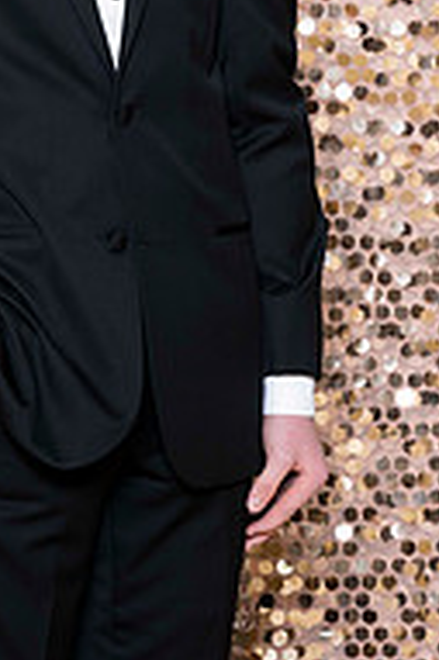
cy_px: -24
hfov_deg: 5.9
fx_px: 4269
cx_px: 31
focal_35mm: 233
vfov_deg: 8.8
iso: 250
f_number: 5.6
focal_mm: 99
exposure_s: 1/200
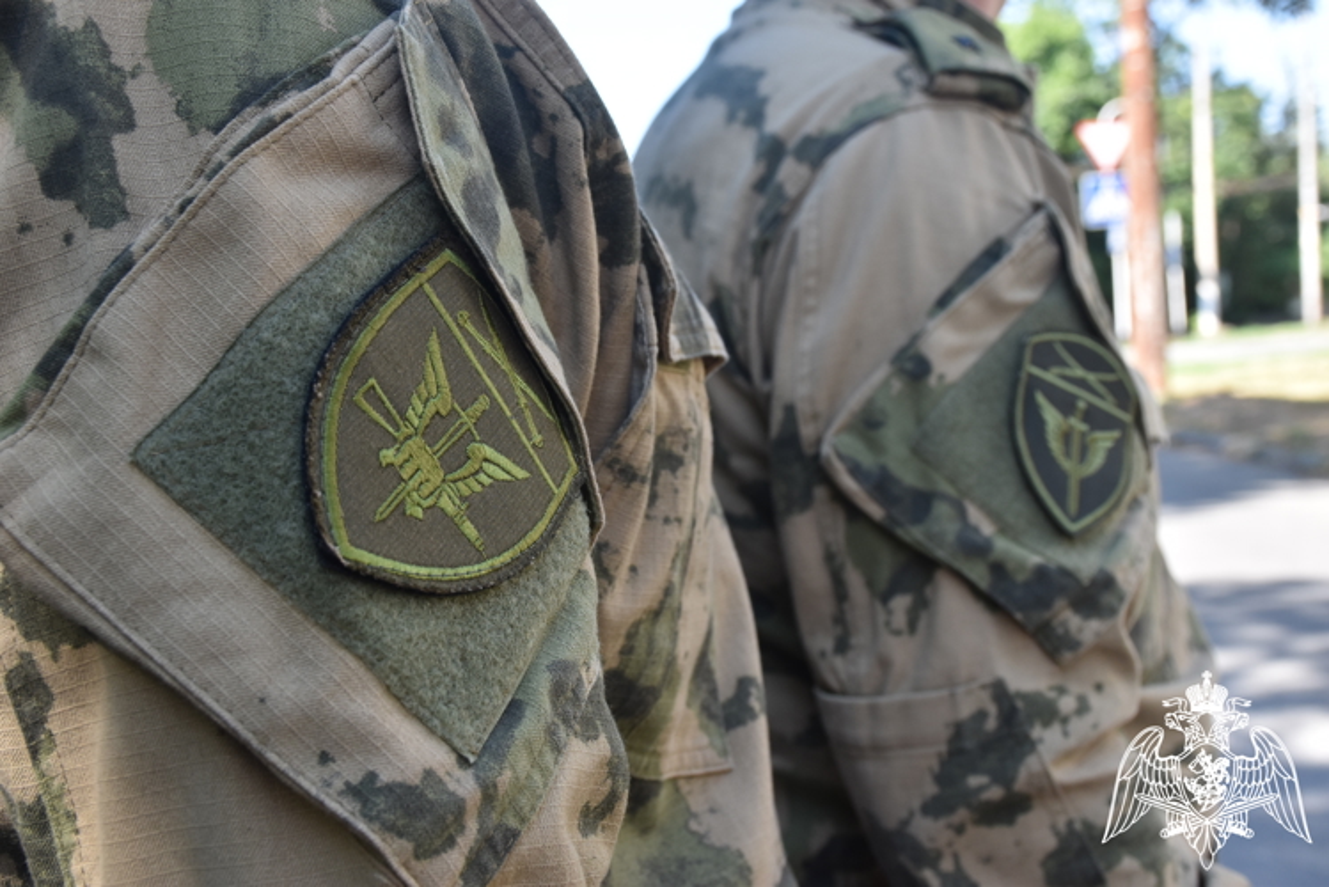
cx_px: 664
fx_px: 1773
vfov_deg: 28.1
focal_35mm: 48
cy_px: 444
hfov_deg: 41.1
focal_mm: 32
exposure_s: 1/250
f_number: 8
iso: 400
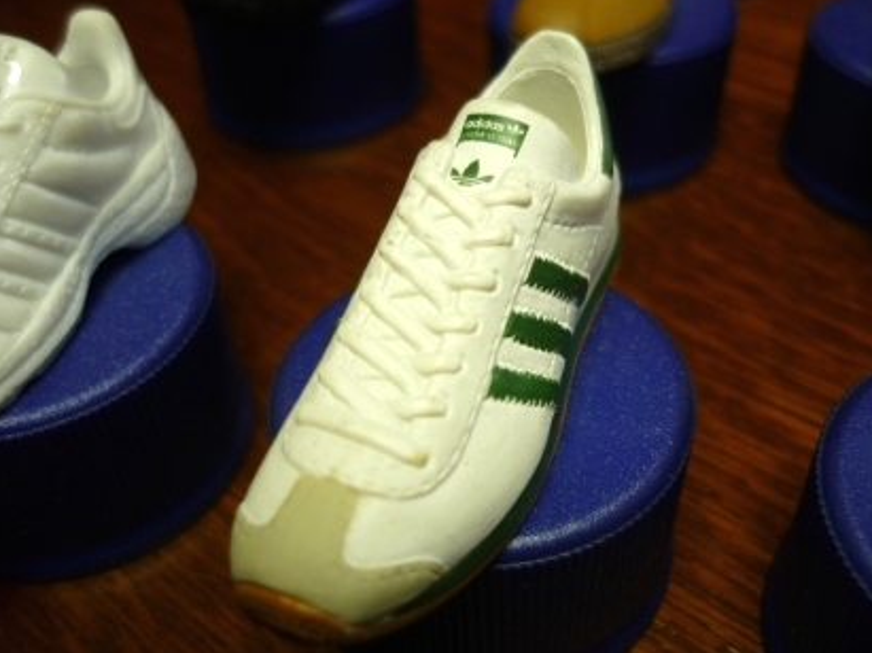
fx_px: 907
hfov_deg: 51.3
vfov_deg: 39.6
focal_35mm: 36
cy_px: 335
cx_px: 469
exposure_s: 1/50
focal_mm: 5.5
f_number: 2.8
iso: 100
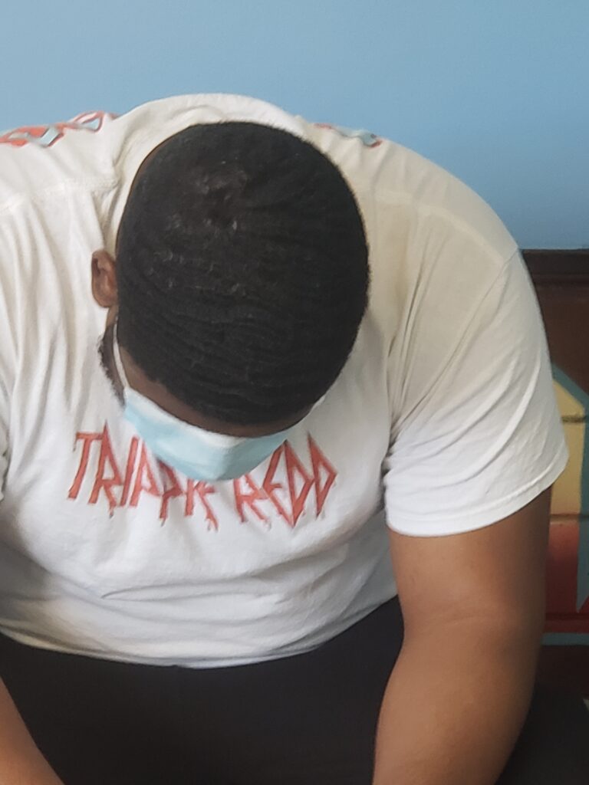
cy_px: 392
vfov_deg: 36.8
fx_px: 1180
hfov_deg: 28.0
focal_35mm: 52
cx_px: 294
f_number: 2.4
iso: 160
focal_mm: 6
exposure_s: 1/30
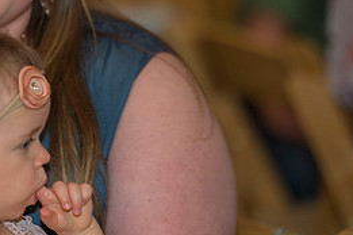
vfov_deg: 3.6
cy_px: 74
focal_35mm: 378
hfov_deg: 5.4
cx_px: -20
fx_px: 3706
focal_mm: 170
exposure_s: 1/160
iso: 1600
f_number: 2.8
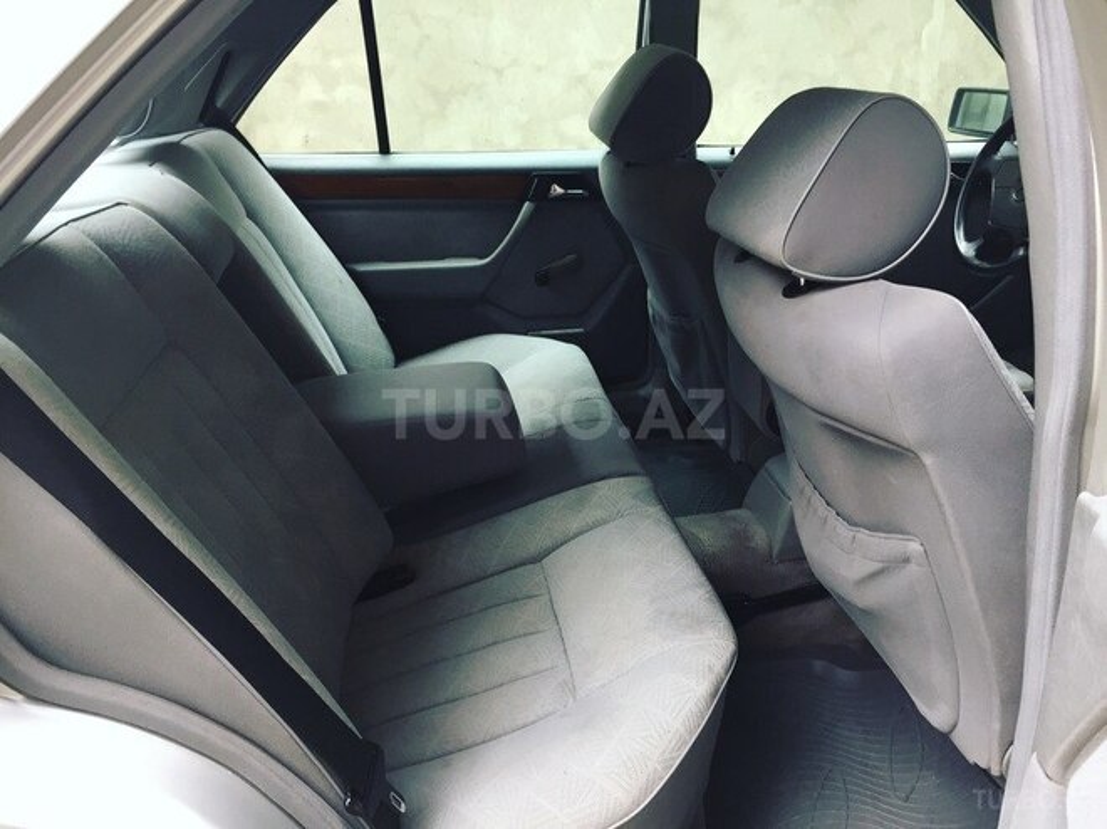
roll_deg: +0.9
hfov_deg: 61.7
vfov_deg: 48.2
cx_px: 554
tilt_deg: -24.0
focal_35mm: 29
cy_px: 414
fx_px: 927
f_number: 2.2
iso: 80
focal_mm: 4.15
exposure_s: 1/33
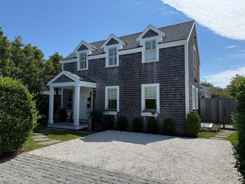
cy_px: 92
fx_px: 170
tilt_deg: +4.6
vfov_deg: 56.8
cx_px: 122
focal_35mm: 24
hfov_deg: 71.6
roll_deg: -0.5
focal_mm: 6.76
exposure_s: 1/5714
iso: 80
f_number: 1.78
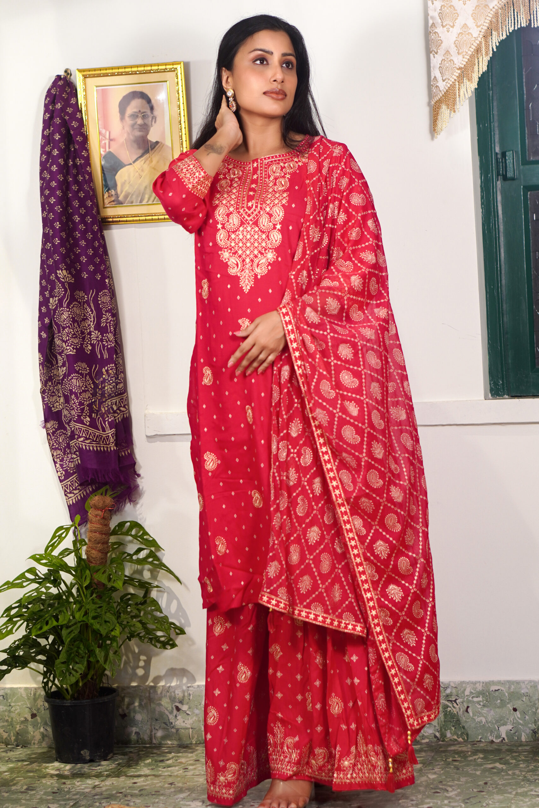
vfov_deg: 54.4
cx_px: 270
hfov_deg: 37.9
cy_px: 404
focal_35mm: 35
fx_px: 786
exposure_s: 1/160
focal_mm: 35
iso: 100
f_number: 8
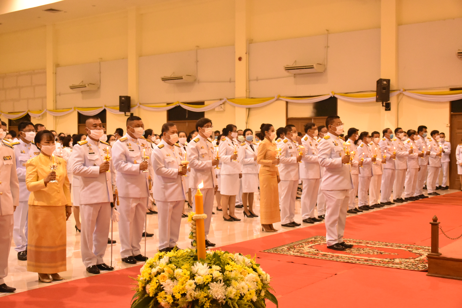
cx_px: 231
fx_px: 577
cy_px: 154
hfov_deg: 43.6
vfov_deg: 29.9
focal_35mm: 45
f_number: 5
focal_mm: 30
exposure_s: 1/100
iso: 4000
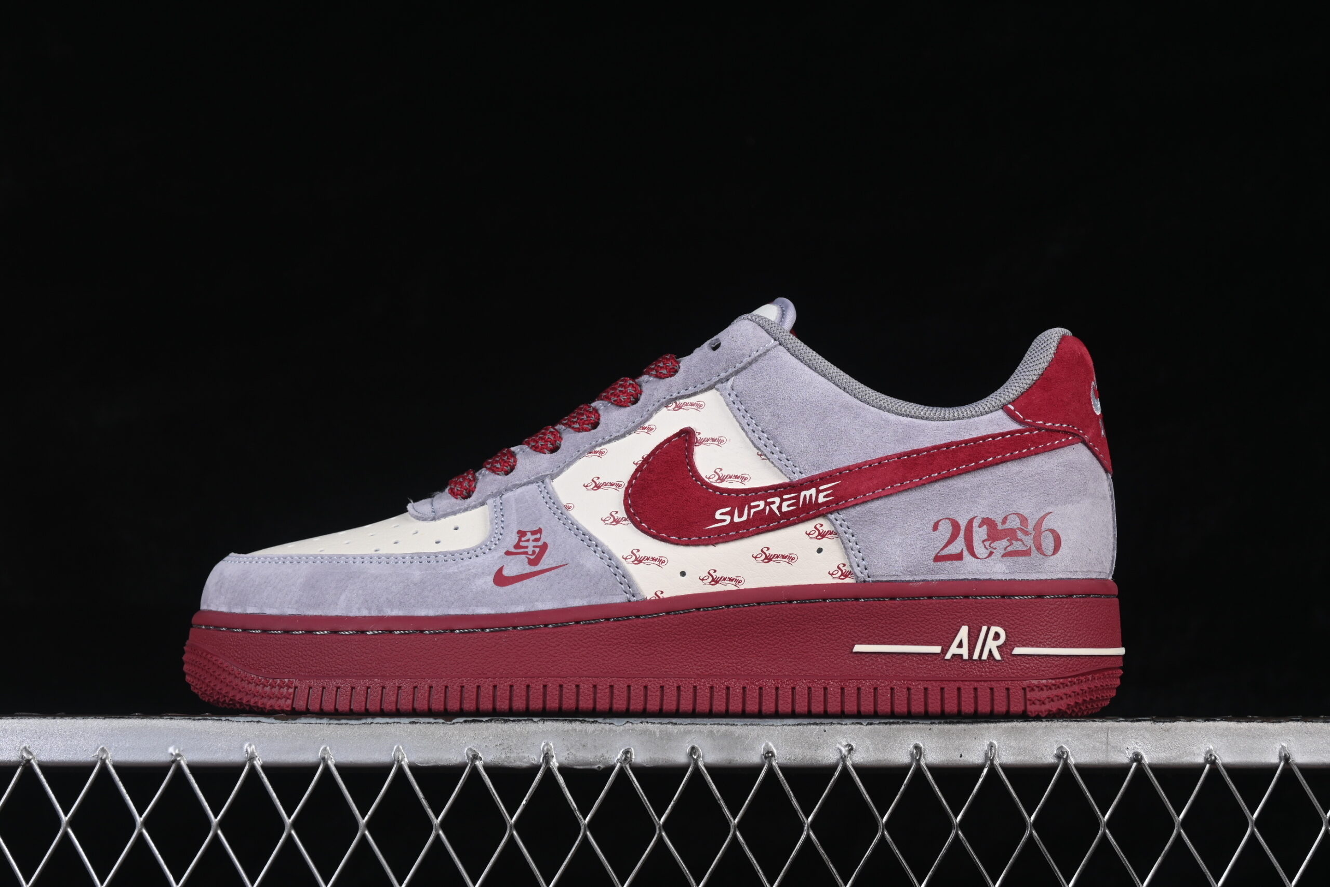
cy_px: 444
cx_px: 665
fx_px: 2771
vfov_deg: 18.2
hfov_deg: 27.0
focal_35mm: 75
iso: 160
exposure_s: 1/80
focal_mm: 50
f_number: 8
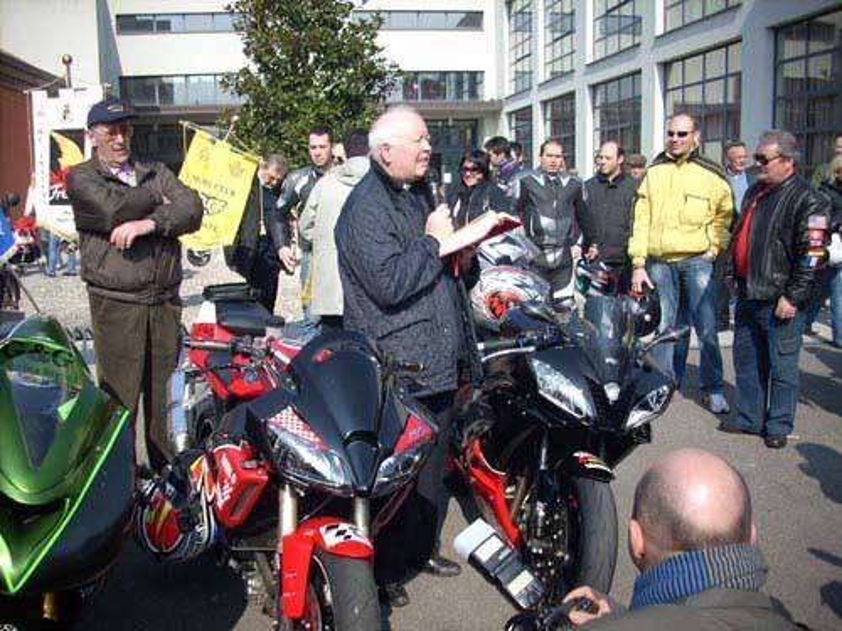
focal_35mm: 37
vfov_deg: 38.7
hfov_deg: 50.1
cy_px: 316
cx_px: 421
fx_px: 900
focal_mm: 6.2
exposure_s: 1/169
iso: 64
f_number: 5.6
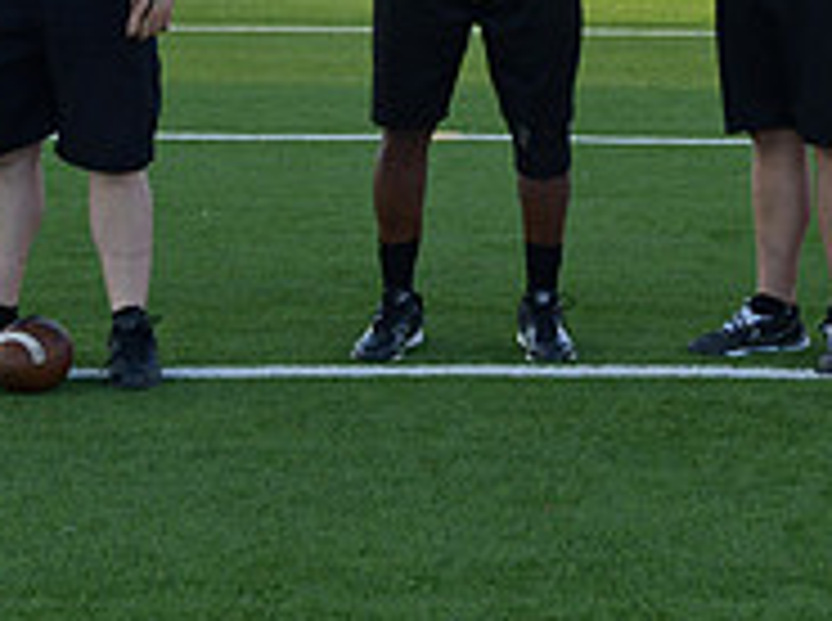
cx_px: 553
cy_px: -218
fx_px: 3478
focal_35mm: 145
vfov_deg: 10.0
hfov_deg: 13.6
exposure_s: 1/1250
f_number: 3.5
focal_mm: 48
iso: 500
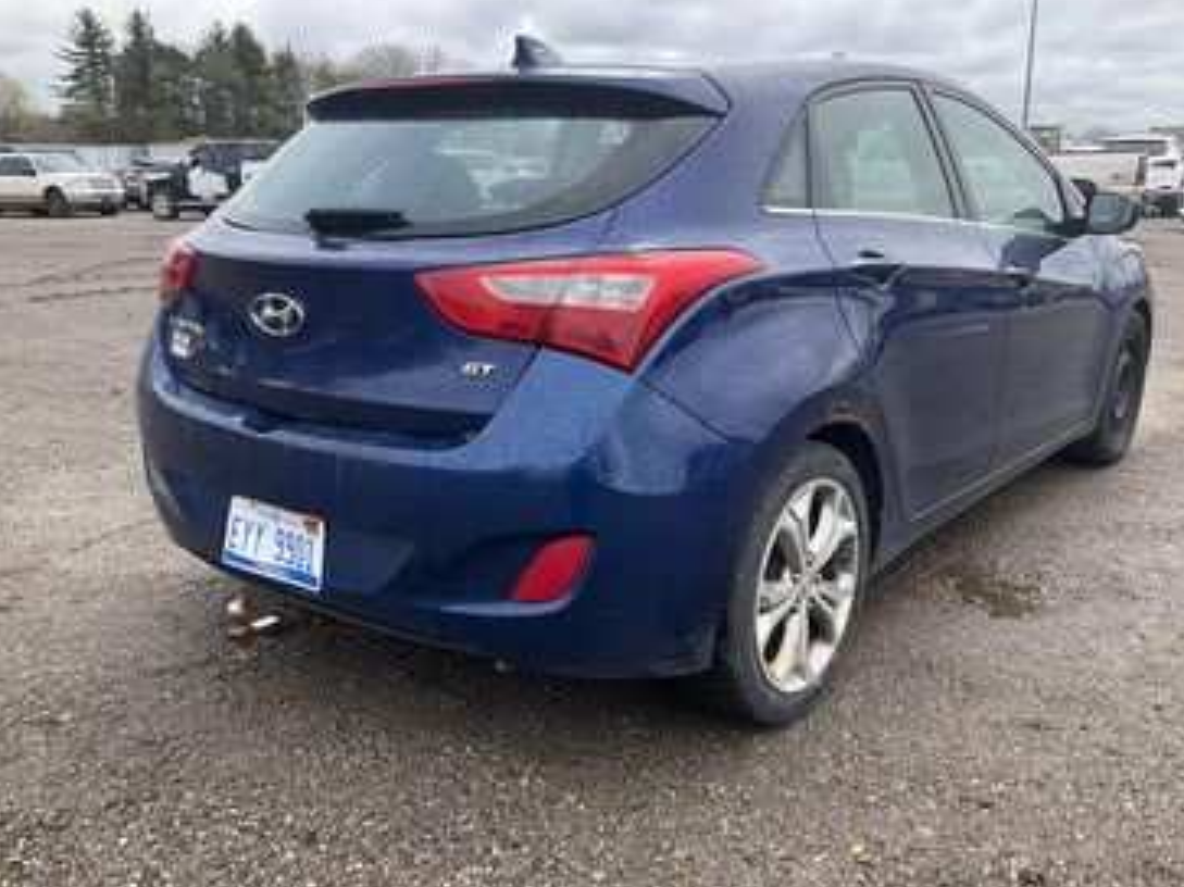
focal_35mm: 32
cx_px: 597
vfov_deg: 44.1
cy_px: 463
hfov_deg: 56.8
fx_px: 1094
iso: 25
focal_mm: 3
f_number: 1.8
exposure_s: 1/650
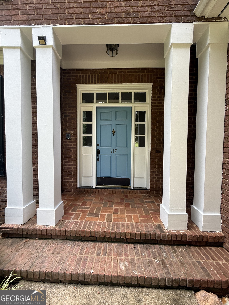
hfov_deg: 85.7
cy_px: 152
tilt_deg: -1.6
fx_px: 123
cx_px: 114
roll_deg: -2.3
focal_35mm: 14
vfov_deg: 102.1
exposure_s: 1/99
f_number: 2.2
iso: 50
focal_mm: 2.22
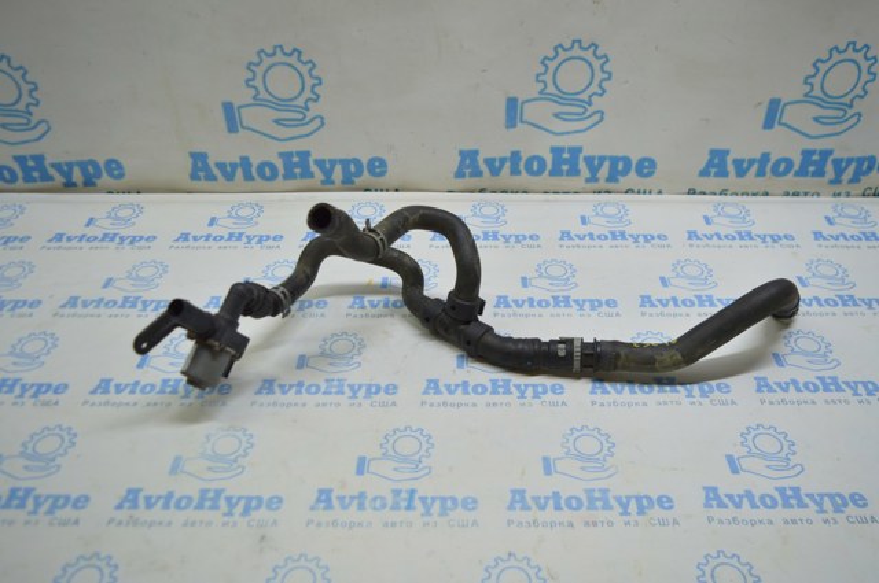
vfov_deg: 43.5
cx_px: 440
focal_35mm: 30
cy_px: 292
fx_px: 732
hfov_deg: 62.0
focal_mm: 20
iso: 400
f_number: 3.8
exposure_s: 1/100
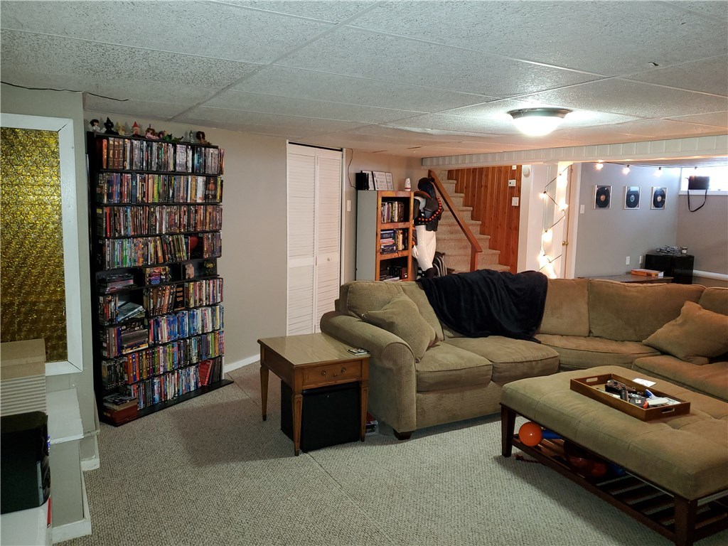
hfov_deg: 67.3
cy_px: 273
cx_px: 364
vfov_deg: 53.1
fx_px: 547
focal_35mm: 26
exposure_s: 1/13
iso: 160
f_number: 1.5
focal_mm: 4.3
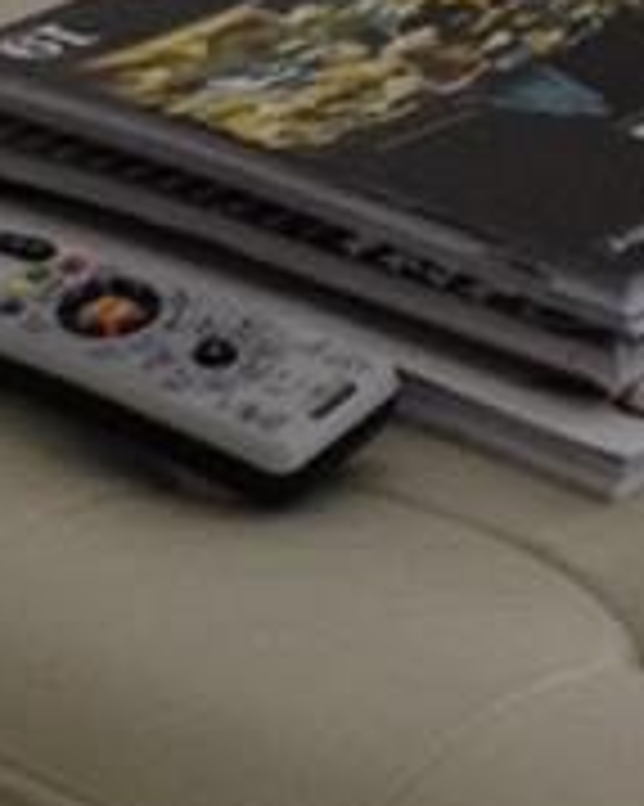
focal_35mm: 229
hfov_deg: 6.7
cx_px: -36
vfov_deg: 8.2
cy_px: -603
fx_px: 5461
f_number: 2.4
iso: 64
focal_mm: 4.28
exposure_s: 1/39
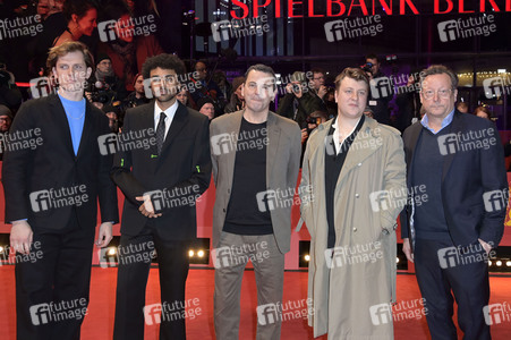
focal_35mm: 36
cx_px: 256
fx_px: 511
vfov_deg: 36.8
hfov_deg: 53.2
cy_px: 170
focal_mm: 36
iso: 1600
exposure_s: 1/250
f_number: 5.6
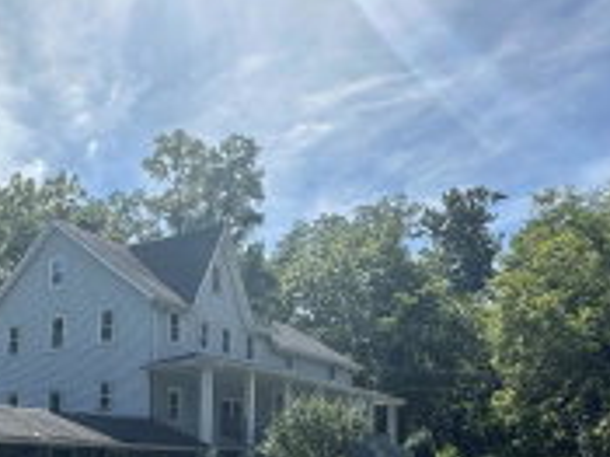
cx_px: 167
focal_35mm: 41
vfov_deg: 32.8
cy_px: 436
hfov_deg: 44.6
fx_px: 722
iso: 40
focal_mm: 2.22
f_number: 2.2
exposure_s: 1/1335
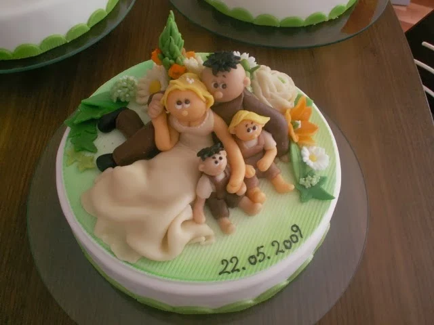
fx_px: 439
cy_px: 162
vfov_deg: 40.7
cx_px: 217
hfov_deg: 52.6
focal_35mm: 35
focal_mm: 5.86
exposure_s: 1/25
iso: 160
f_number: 2.8
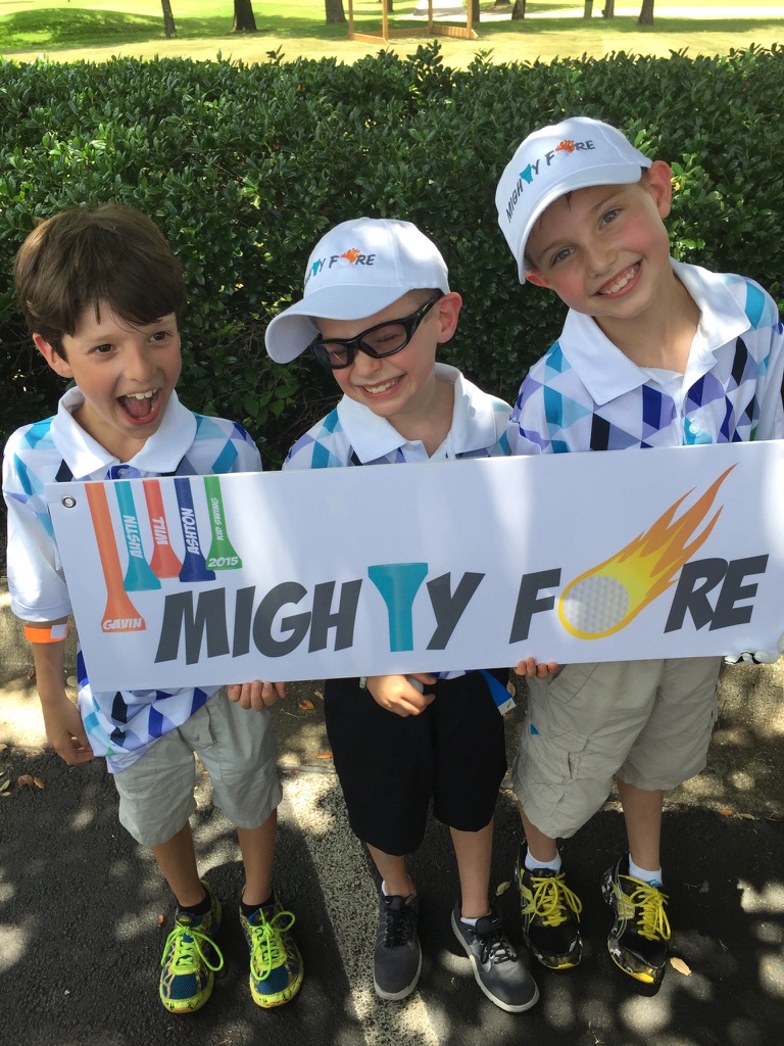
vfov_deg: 61.7
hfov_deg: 48.2
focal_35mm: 29
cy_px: 523
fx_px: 876
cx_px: 392
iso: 32
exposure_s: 1/384
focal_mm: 4.15
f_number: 2.2
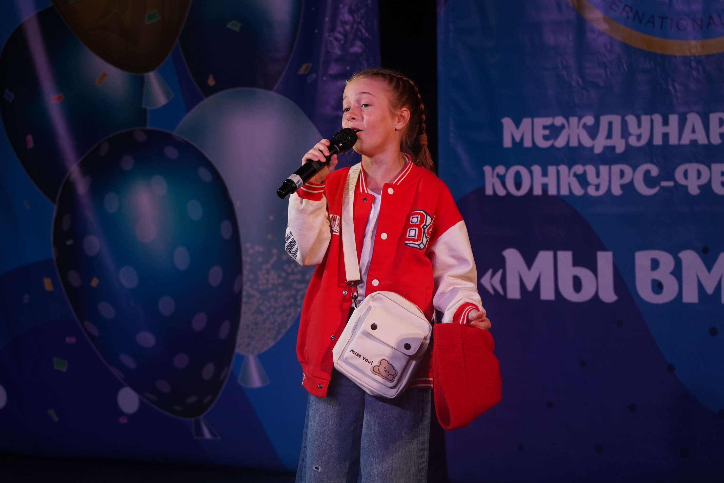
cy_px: 220
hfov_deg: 19.8
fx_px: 2071
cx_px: 342
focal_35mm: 103
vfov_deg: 13.3
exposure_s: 1/400
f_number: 4.5
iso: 1600
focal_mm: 86
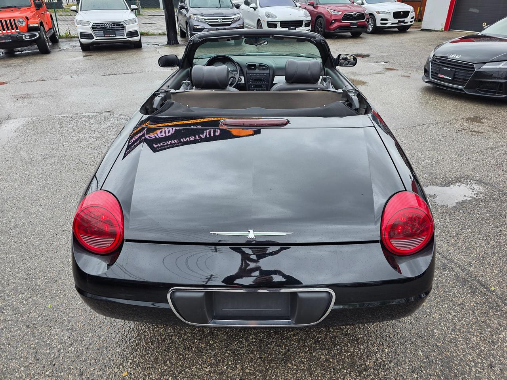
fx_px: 337
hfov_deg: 73.9
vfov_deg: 58.9
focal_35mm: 23
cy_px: 190
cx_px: 254
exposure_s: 1/120
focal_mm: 6.3
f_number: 1.7
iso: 20
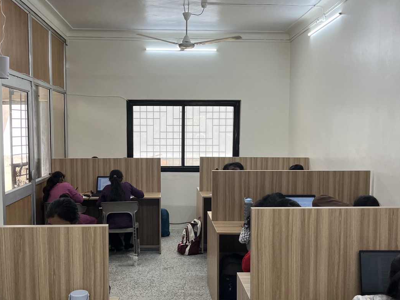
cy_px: 168
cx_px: 175
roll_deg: +0.6
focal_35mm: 40
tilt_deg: -5.2
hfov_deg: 46.7
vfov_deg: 35.9
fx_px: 462
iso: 64
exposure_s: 1/100
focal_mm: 5.1
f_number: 1.6
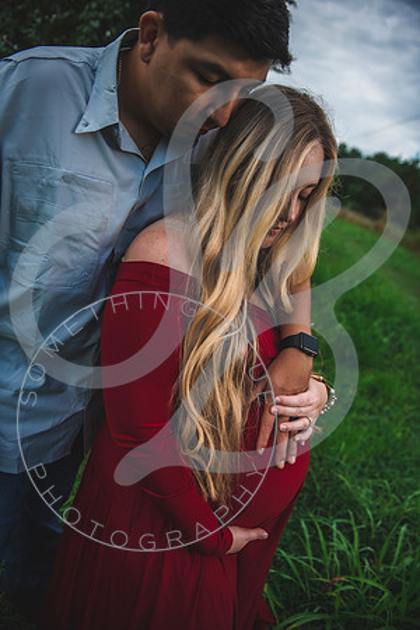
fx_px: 420
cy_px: 315
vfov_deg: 73.7
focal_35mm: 24
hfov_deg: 53.1
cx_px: 210
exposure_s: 1/500
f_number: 2.8
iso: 100
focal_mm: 24
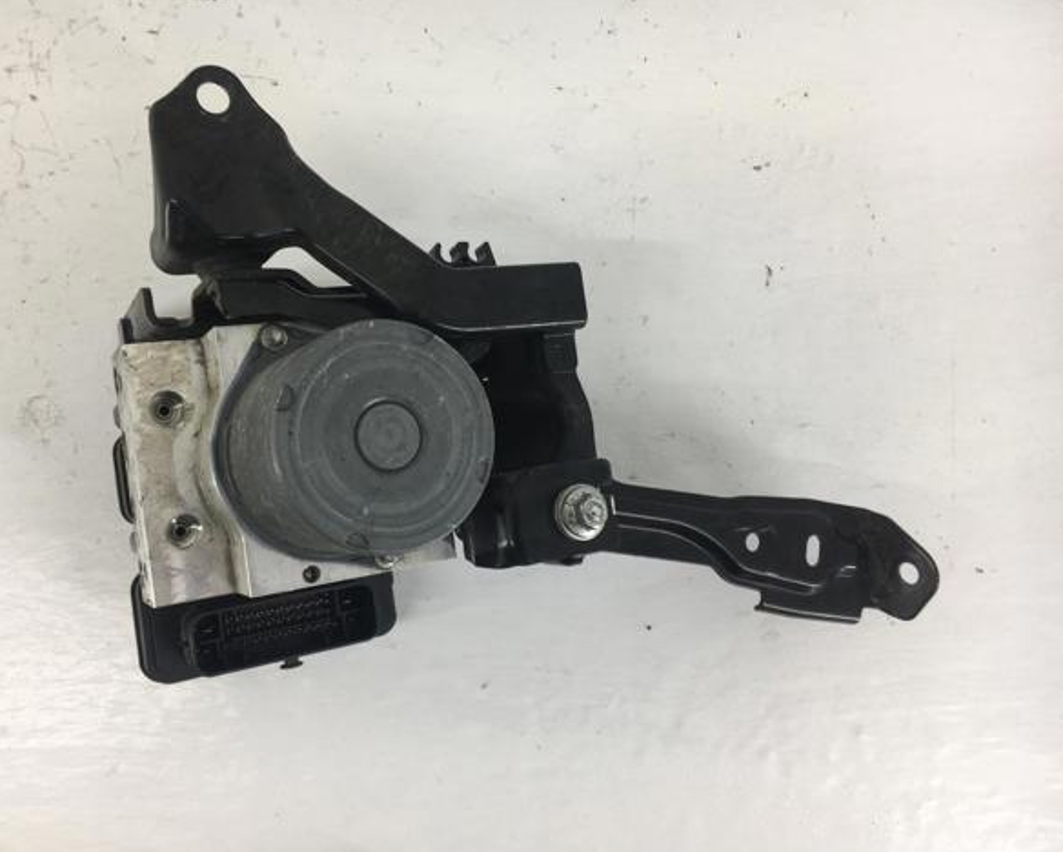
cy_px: 431
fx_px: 976
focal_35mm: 31
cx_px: 491
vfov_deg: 47.2
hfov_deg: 57.1
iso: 32
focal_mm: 4.15
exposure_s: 1/50
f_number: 2.2
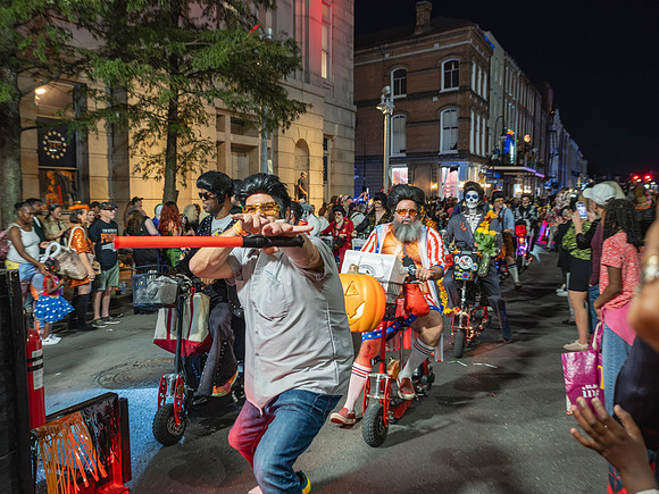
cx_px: 330
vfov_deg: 46.8
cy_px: 247
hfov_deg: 60.0
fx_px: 571
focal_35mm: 30
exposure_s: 1/100
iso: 4000
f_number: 2.8
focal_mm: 15
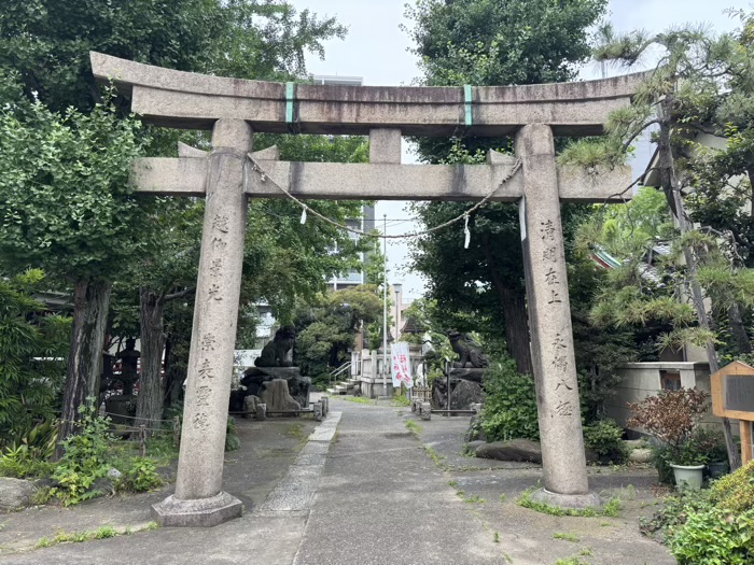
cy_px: 282
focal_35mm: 26
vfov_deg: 53.1
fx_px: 566
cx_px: 377
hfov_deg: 67.3
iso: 50
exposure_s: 1/818
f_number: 1.6
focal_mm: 5.96
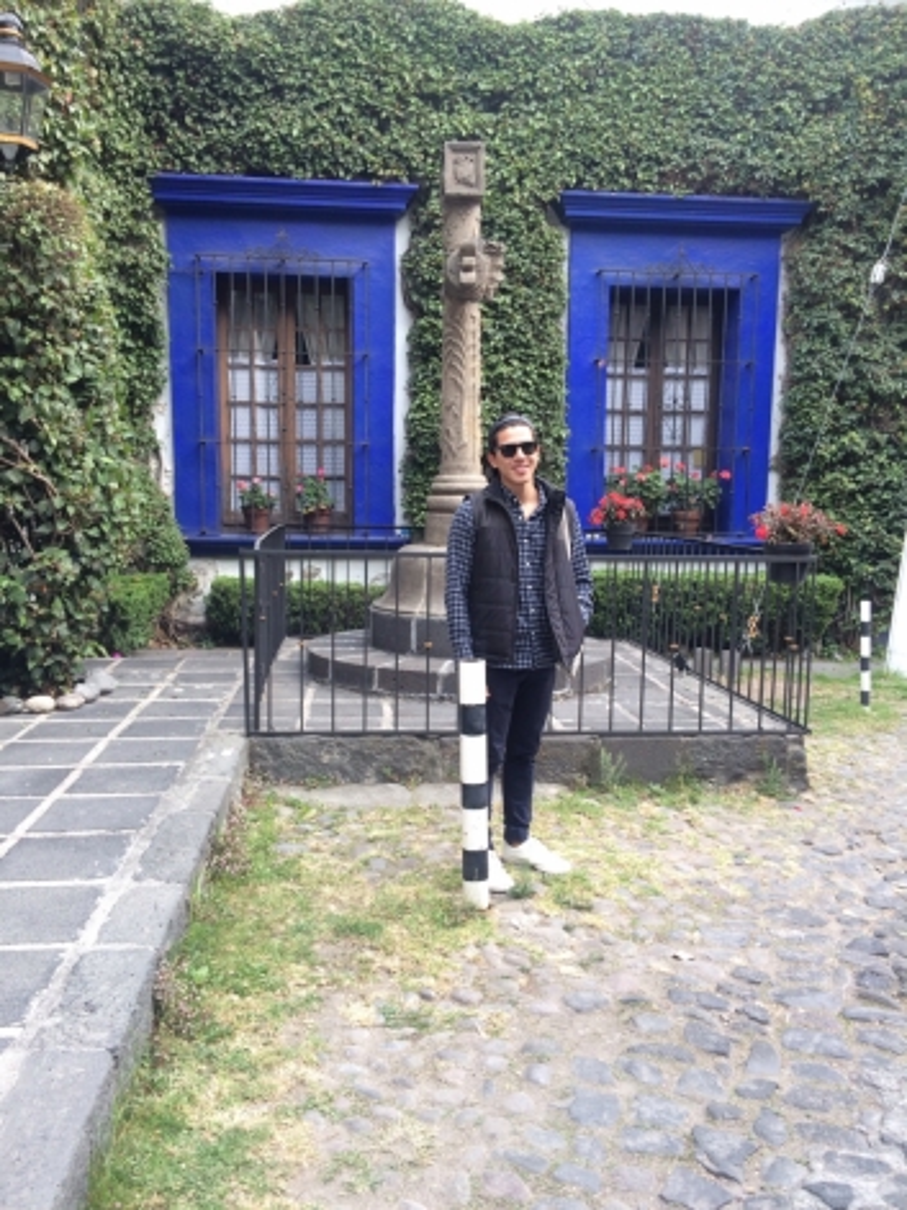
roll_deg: +0.9
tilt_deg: -7.7
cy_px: 605
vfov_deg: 61.7
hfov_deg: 48.2
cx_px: 454
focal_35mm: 29
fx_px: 1014
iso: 50
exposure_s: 1/120
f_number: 2.2
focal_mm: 4.15
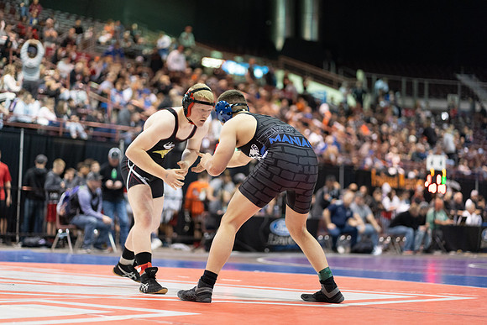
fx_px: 1150
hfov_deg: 23.9
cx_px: 244
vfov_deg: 16.1
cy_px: 162
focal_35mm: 85
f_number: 1.8
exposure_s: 1/500
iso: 2500
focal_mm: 85
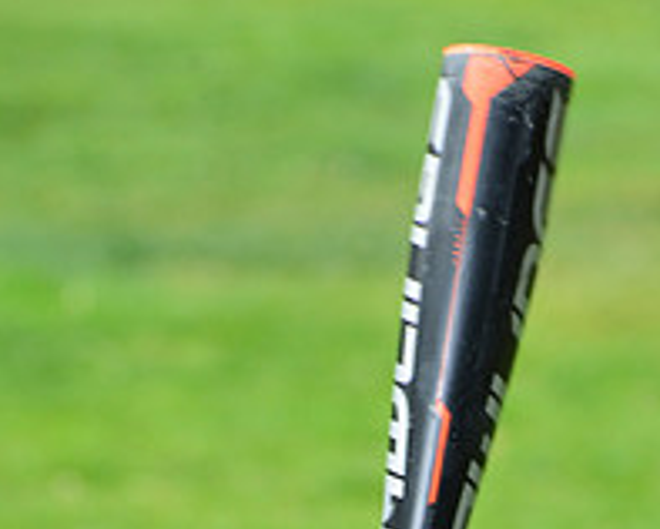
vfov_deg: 3.3
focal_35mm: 470
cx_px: 534
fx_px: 9190
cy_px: 884
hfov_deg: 4.1
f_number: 10
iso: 250
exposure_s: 1/200
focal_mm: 170
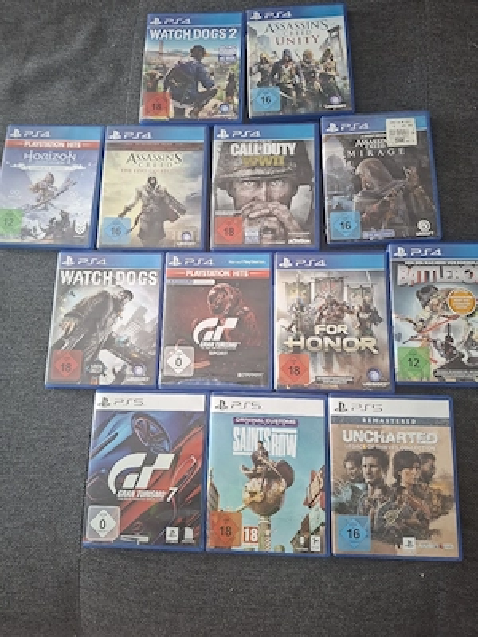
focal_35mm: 23
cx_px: 239
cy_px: 318
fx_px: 423
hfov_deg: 58.9
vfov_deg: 73.9
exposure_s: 1/33
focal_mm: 5.54
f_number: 1.8
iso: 250
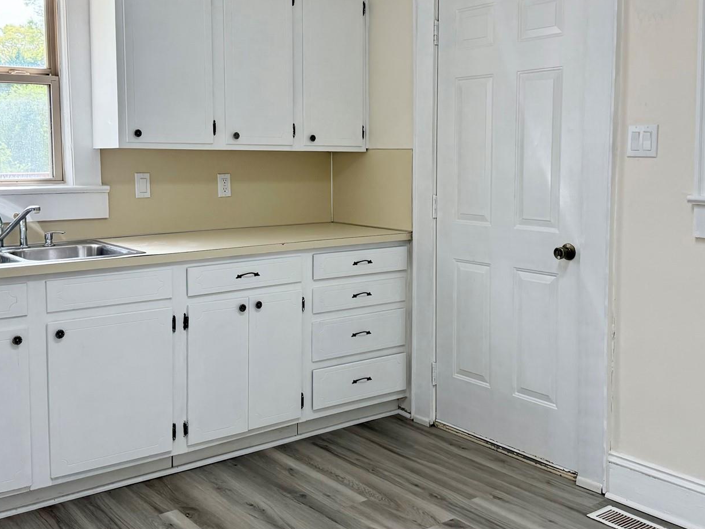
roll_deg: -0.1
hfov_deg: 46.8
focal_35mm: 40
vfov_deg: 35.9
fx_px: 815
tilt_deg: -3.9
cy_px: 216
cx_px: 342
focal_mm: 6.76
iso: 125
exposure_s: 1/239
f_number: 1.78
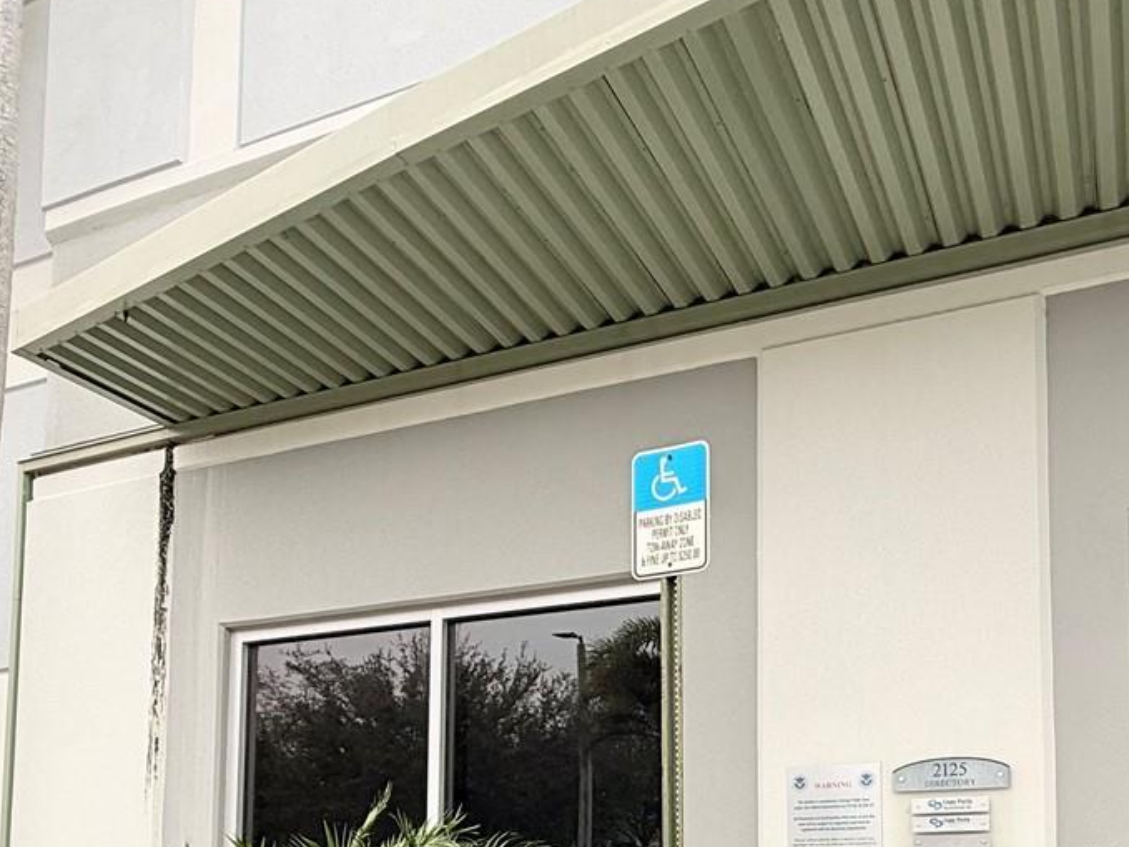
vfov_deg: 38.8
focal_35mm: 33
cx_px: 738
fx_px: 1076
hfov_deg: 54.4
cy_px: 814
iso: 50
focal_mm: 2.22
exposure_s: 1/590
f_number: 2.2
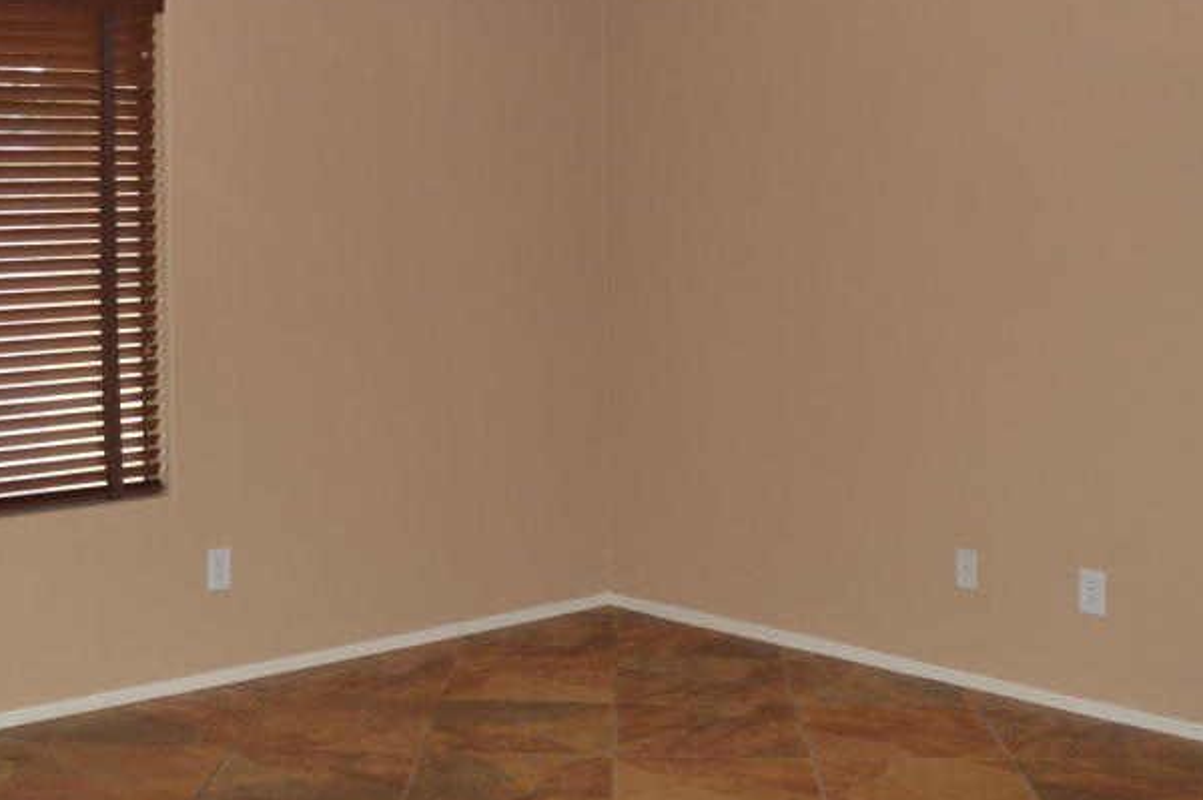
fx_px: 1736
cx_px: 412
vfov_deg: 25.7
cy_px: 229
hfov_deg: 37.8
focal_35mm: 52
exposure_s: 1/60
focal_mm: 18
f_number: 3.5
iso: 400
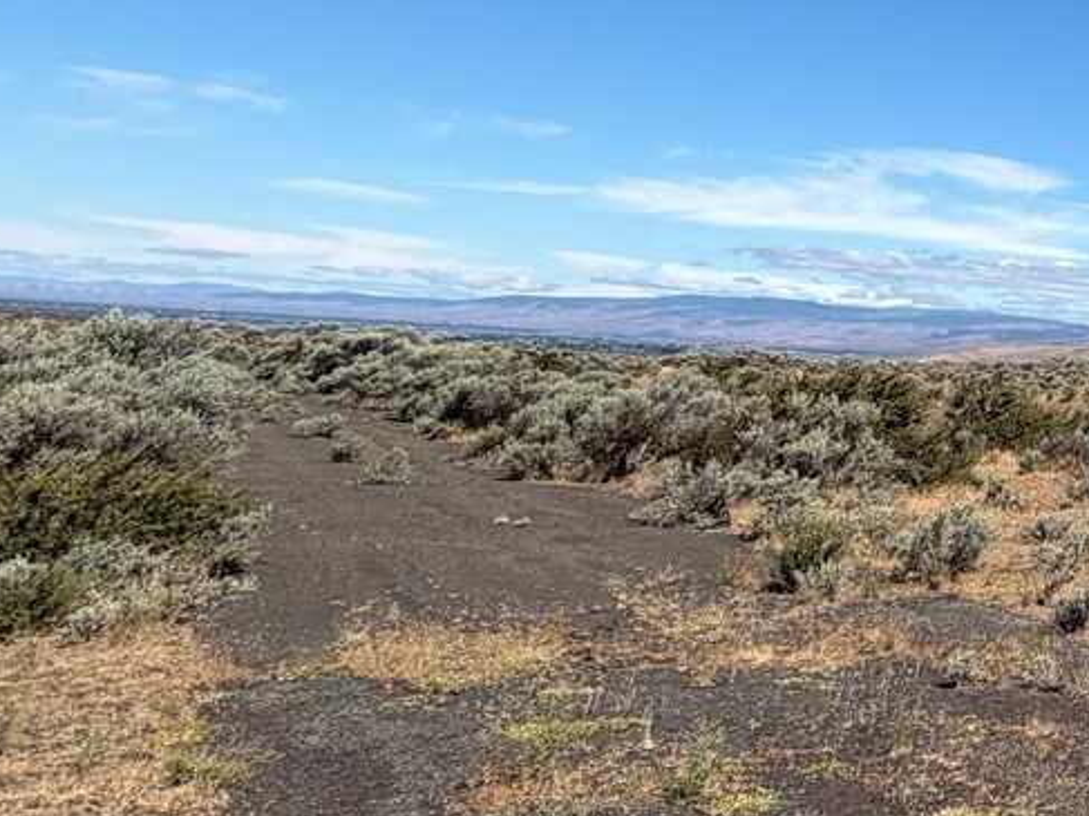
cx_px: 1717
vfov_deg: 29.2
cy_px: -20
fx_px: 1447
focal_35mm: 46
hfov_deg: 26.4
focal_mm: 2.22
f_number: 2.2
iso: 20
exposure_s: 1/901
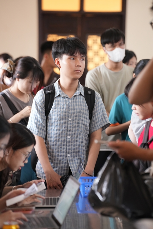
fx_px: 823
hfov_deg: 10.6
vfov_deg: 15.9
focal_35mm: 129
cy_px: 114
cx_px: 76
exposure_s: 1/80
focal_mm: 129
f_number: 3.5
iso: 4000
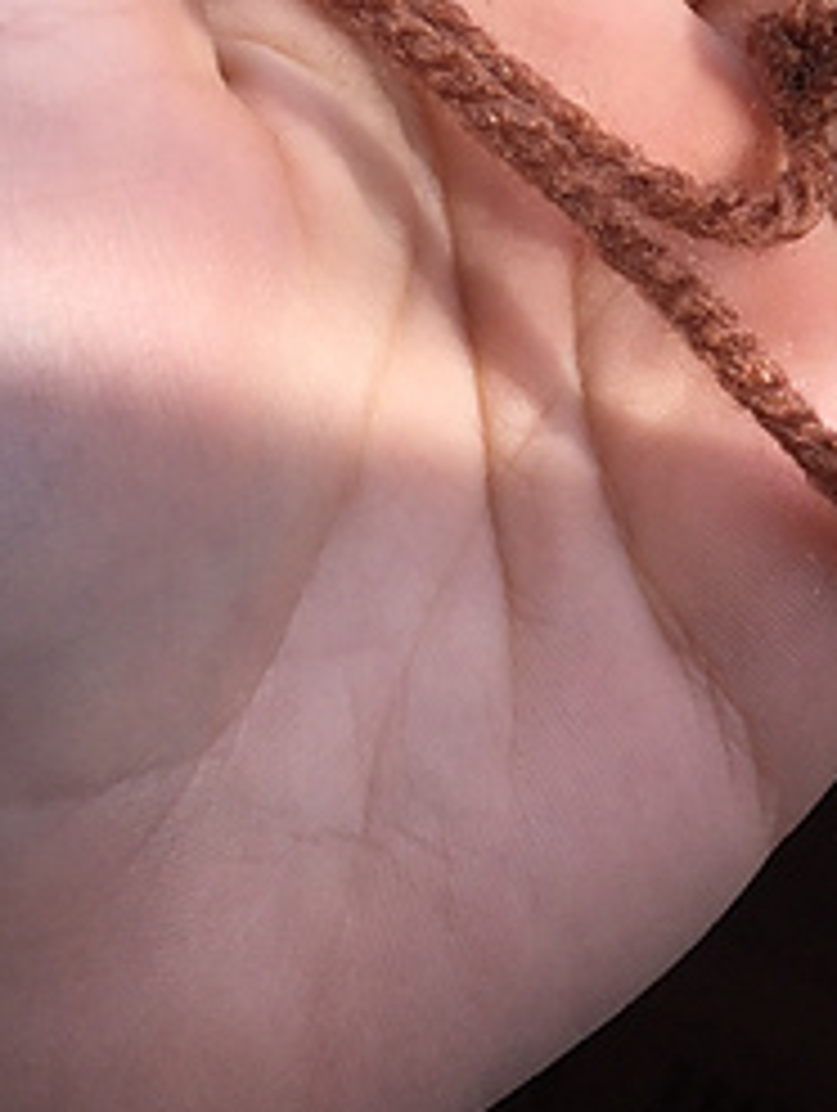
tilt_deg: -69.4
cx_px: 878
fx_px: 2412
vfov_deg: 24.7
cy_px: -18
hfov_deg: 19.0
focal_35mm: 75
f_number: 2.2
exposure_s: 1/379
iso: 25
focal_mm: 4.15
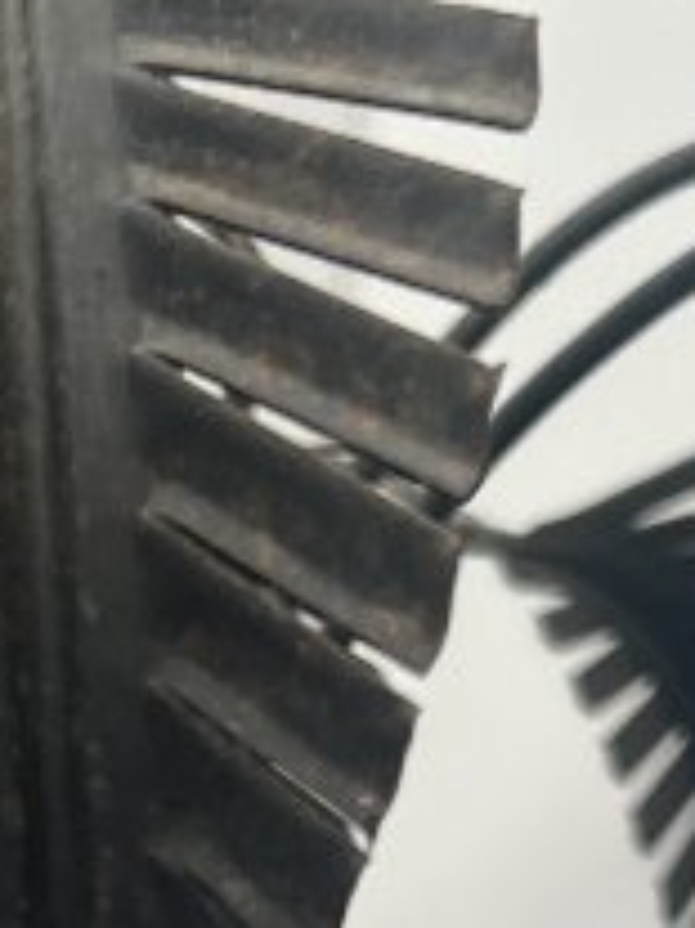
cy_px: 1327
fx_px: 4046
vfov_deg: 12.5
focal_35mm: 151
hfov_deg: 9.7
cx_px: -22
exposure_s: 1/121
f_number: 1.5
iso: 80
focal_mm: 5.7
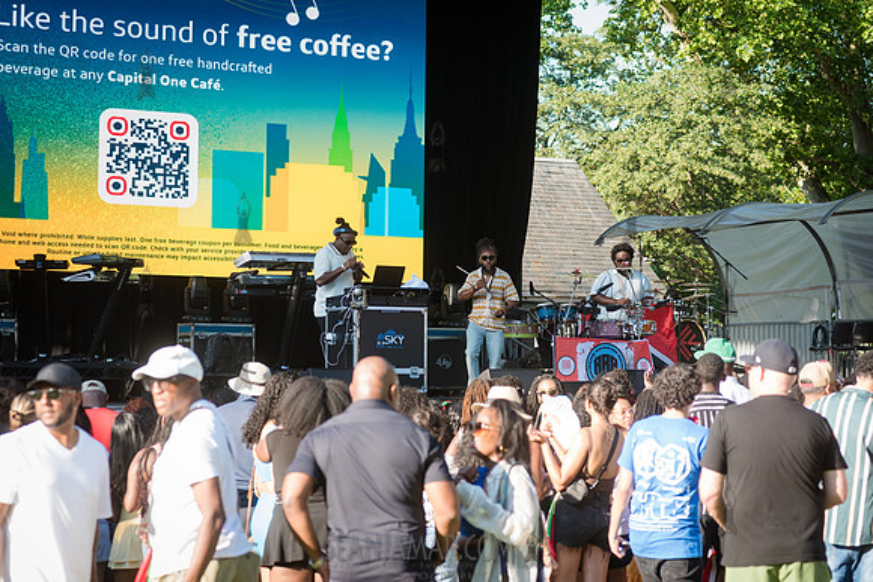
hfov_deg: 23.2
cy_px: 291
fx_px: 2128
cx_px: 436
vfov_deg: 15.6
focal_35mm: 88
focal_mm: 86
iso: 400
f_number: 4
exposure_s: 1/500
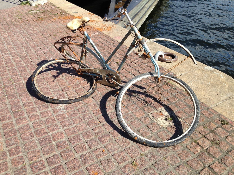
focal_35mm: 33
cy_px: 88
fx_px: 223
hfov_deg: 55.4
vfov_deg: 42.9
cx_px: 117
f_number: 2.4
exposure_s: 1/1232
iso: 50
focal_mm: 4.12
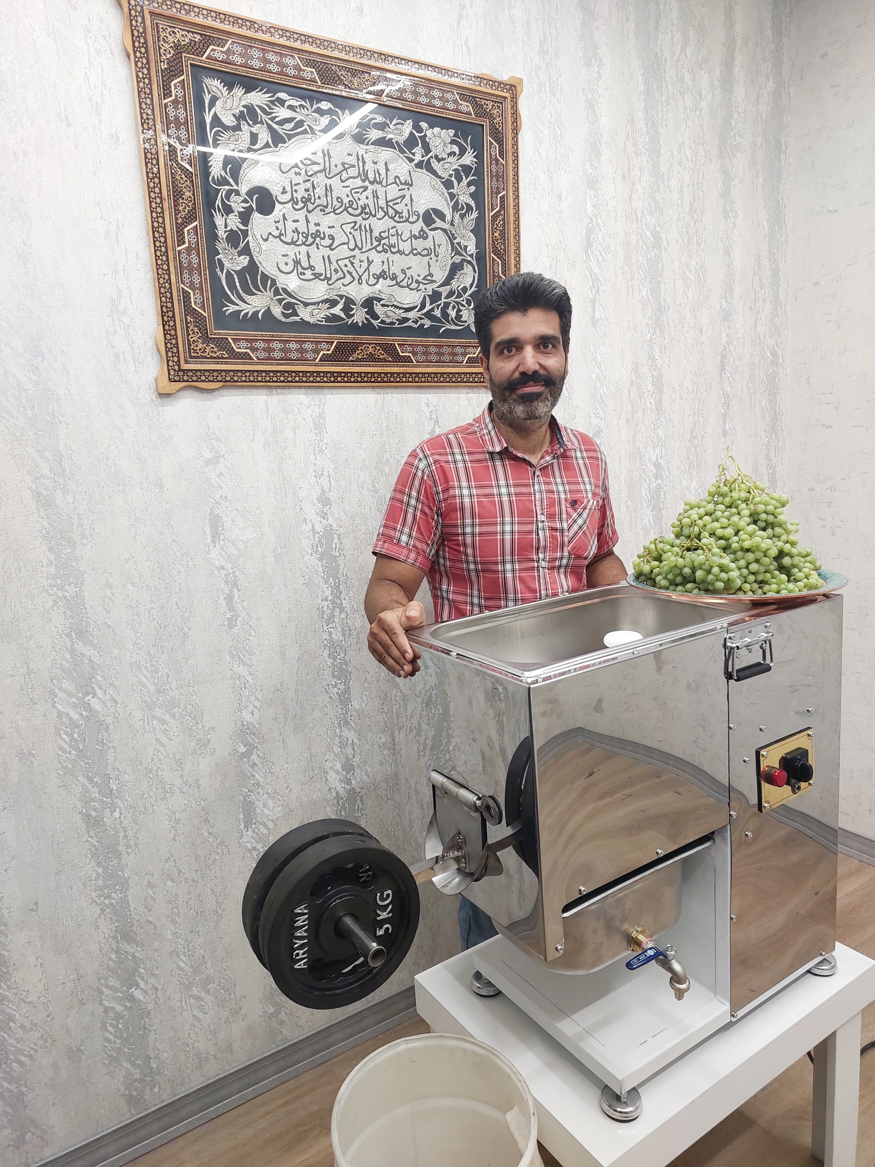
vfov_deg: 73.9
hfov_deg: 58.9
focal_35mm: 23
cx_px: 438
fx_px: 775
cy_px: 584
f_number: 1.8
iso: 64
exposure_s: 1/50
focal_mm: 5.06
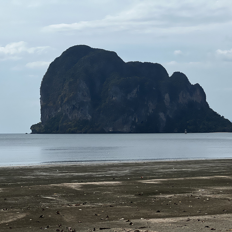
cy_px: 116
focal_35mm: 91
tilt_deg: +1.9
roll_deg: +0.7
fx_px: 690
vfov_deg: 19.1
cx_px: 143
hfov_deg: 19.1
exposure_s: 1/1393
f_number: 2.8
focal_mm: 9
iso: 32
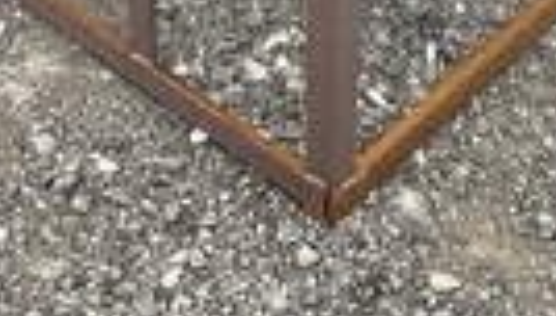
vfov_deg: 11.8
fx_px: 1389
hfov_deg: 22.6
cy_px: -291
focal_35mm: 94
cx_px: 319
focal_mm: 3
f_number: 1.8
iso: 25
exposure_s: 1/273
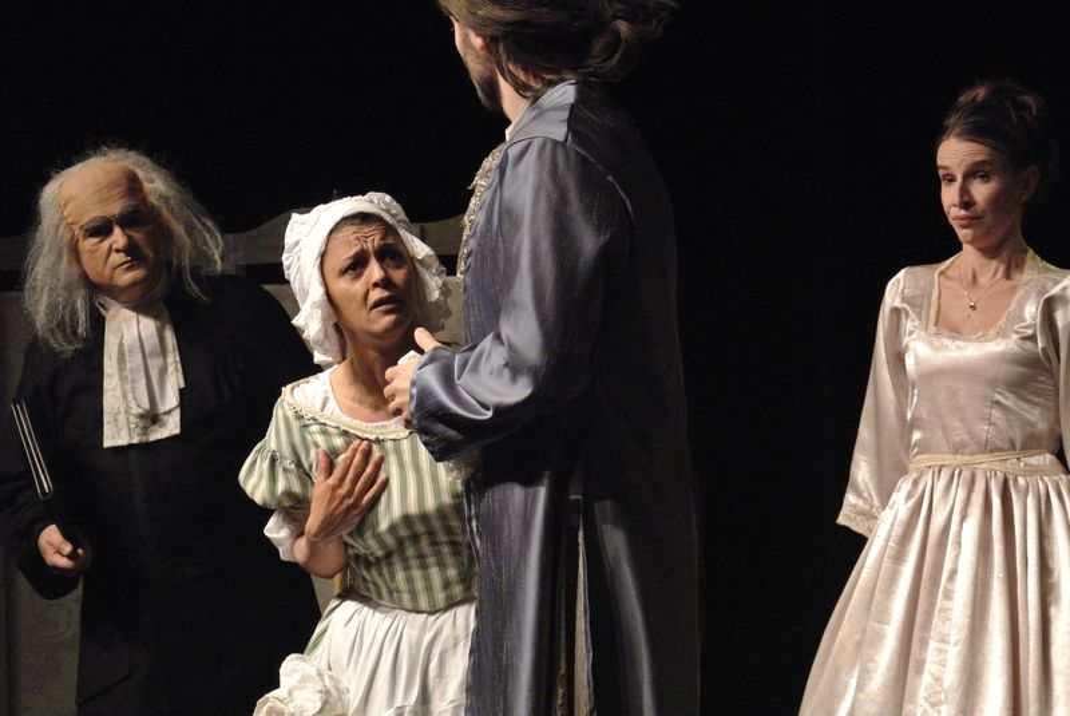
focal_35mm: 172
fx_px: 5117
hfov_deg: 11.9
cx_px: 535
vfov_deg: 8.0
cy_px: 358
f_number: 7.1
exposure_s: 1/125
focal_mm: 64
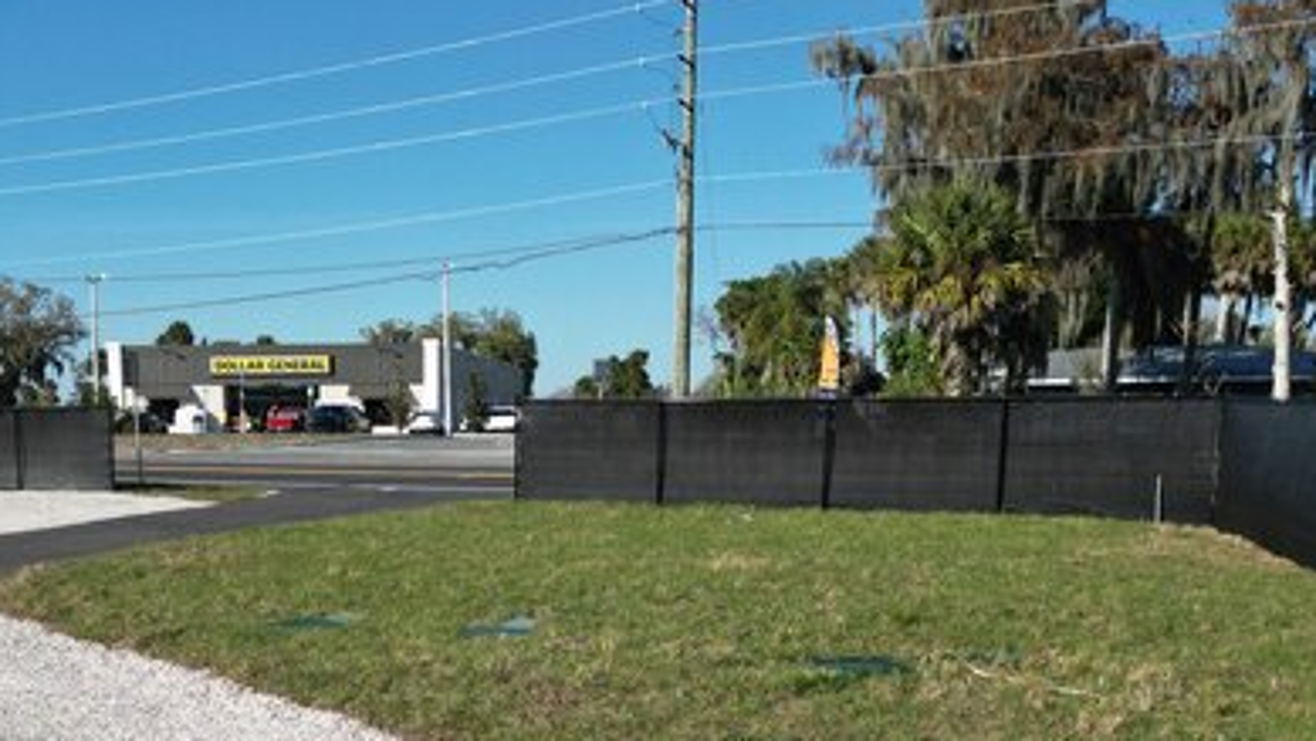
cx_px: 403
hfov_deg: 46.3
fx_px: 1501
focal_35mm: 43
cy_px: 690
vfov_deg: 26.6
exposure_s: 1/3200
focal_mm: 6.72
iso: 120
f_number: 1.7
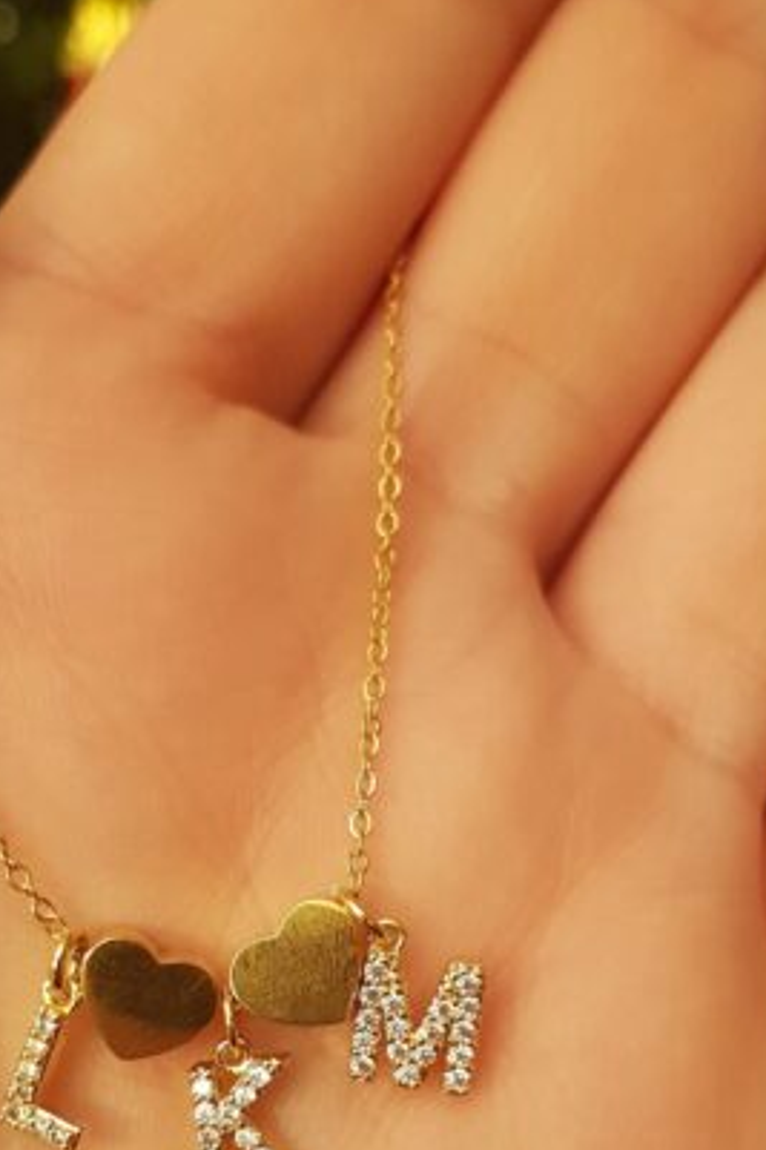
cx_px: 241
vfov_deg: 35.5
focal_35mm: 54
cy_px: 949
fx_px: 1725
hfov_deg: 24.9
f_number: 1.7
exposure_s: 1/25
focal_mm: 4.2
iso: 250
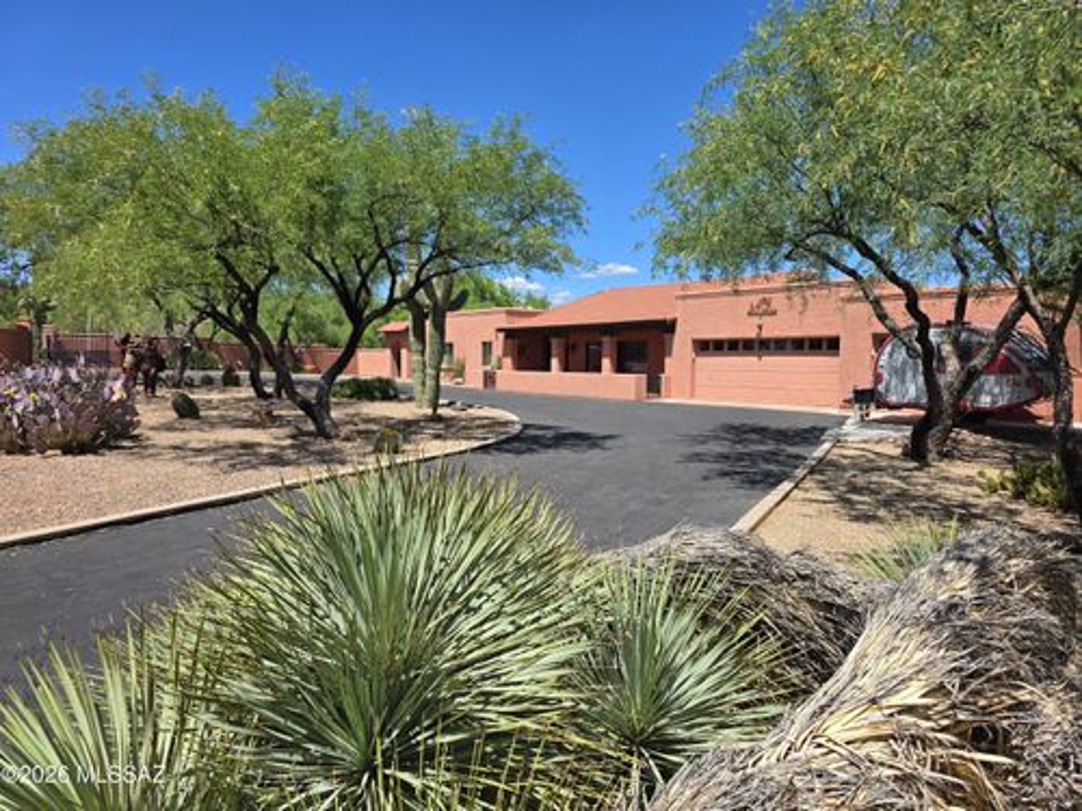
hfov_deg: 73.9
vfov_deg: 58.9
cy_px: 406
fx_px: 719
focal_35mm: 23
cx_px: 541
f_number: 1.7
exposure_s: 1/792
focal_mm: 6.3
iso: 12
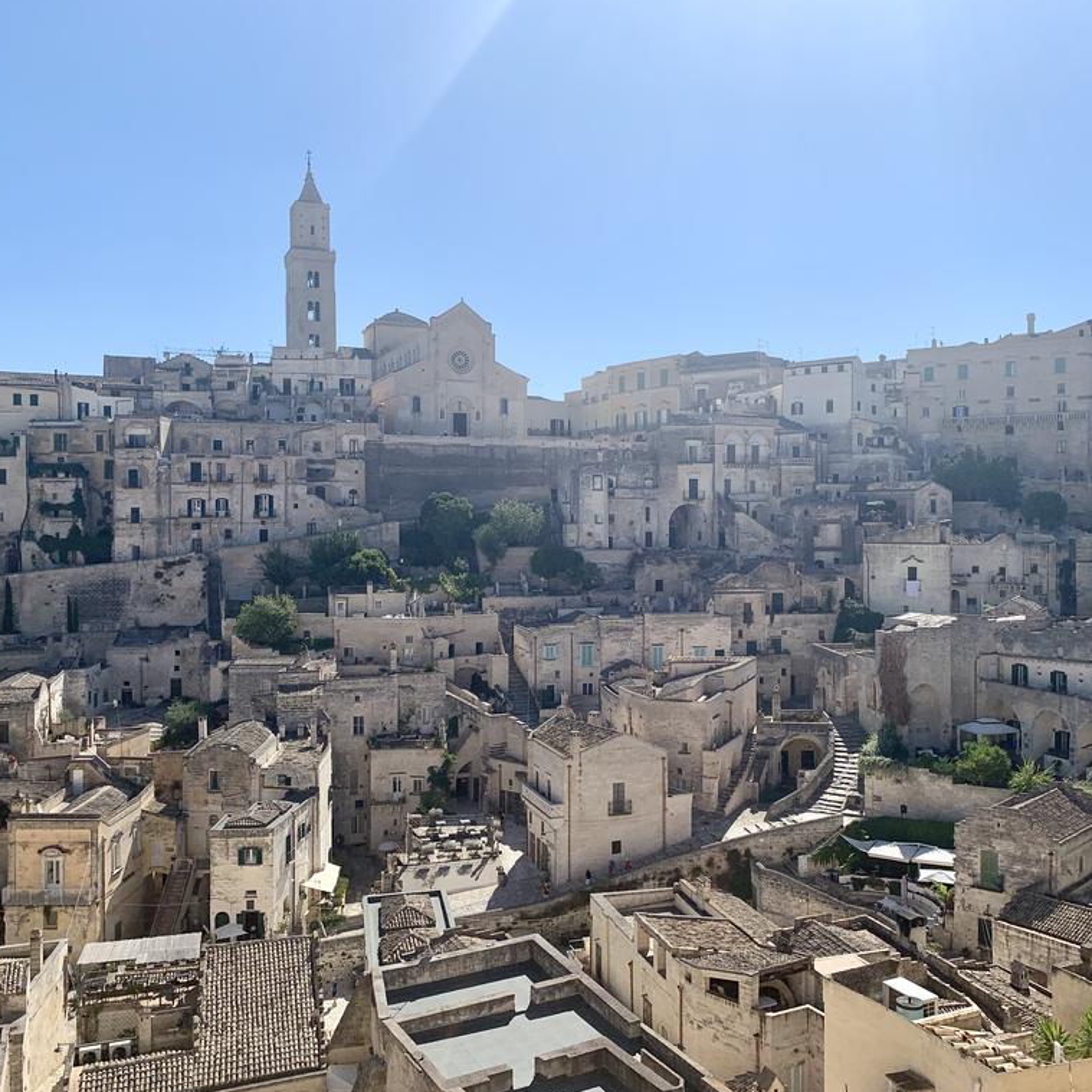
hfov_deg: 52.5
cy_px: 545
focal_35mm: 31
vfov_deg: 52.5
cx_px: 563
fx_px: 1106
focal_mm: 4.25
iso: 25
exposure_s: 1/6061
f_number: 1.8
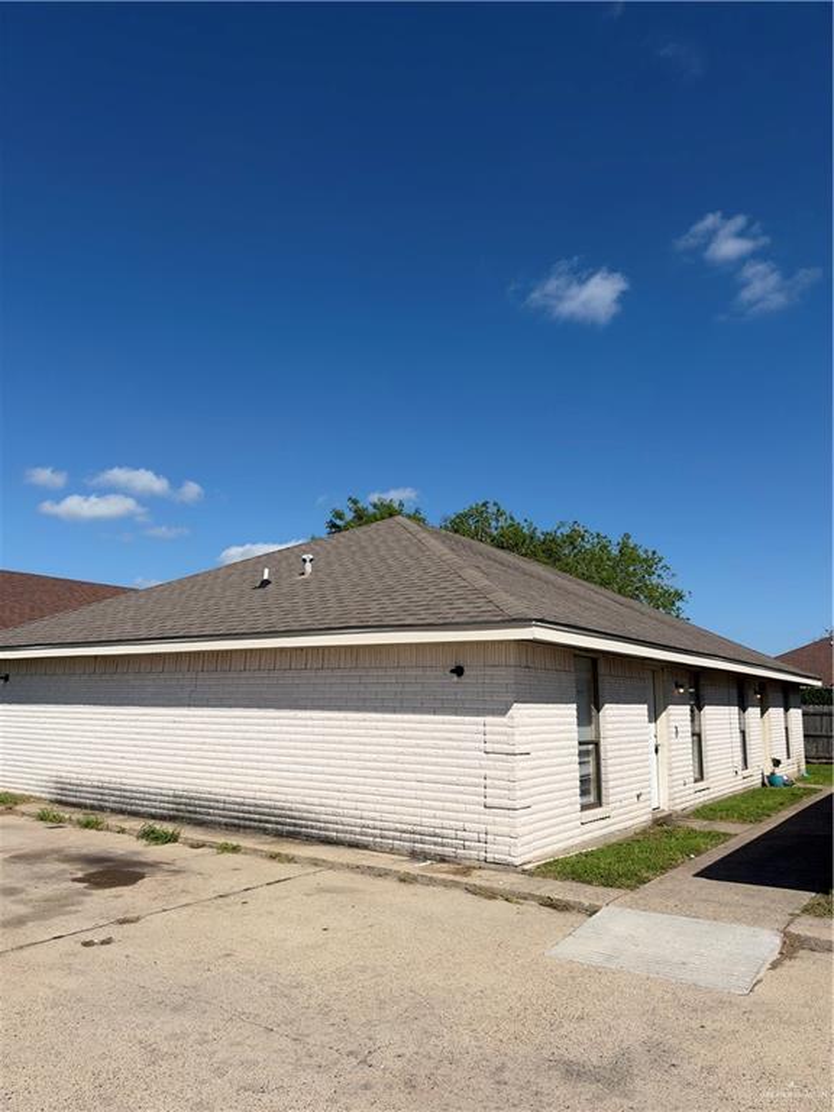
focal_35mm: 24
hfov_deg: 56.8
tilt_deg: +11.0
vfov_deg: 71.6
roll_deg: -0.1
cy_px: 556
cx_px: 417
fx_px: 771
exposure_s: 1/8772
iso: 80
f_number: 1.8
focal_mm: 6.93
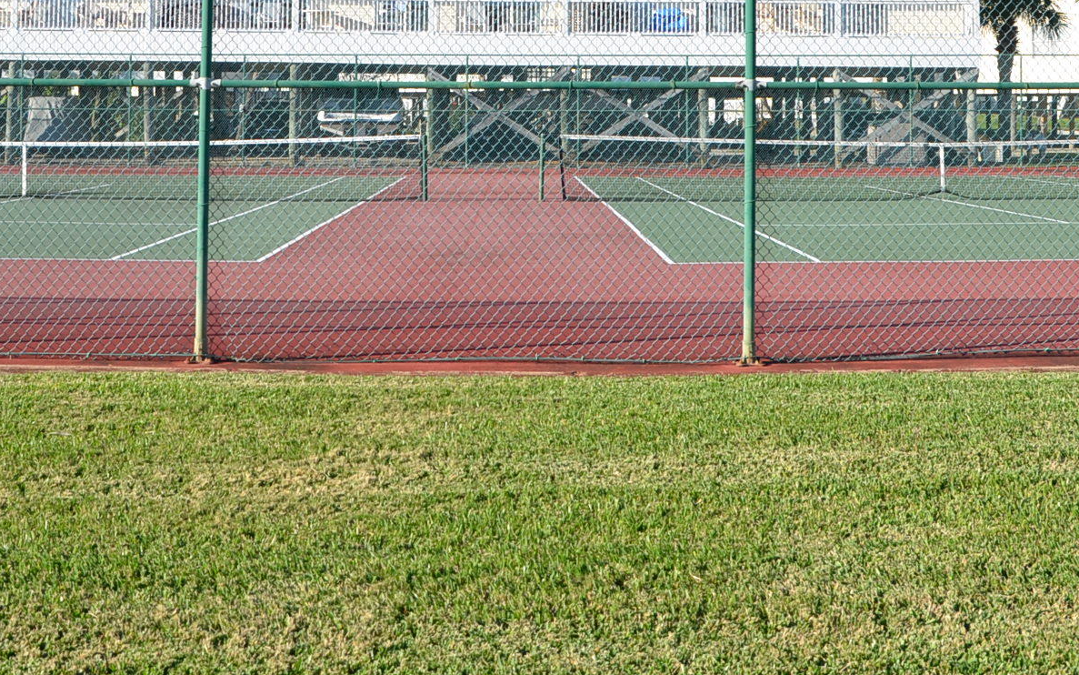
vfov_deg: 21.8
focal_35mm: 57
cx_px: 505
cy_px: -30
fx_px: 1676
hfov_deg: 35.7
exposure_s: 1/250
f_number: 8
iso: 125
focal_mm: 18
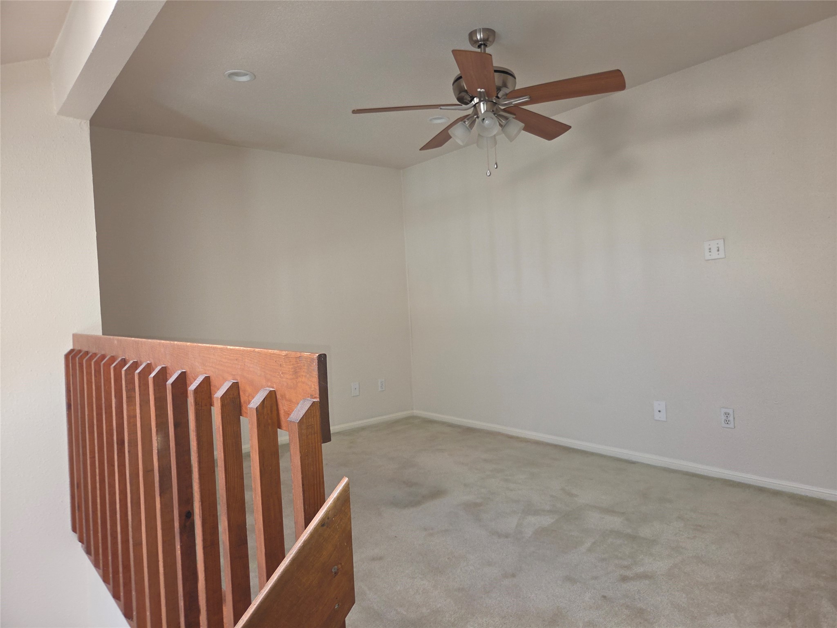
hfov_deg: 73.9
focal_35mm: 23
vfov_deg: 58.9
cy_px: 314
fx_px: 556
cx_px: 418
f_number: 1.8
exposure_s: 1/24
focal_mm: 5.4
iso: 125
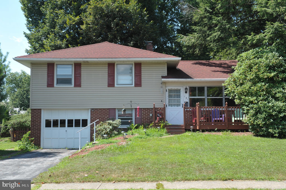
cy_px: 95
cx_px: 143
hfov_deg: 41.1
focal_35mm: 48
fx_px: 381
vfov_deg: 28.0
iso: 200
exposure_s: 1/200
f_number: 7.1
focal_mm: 48
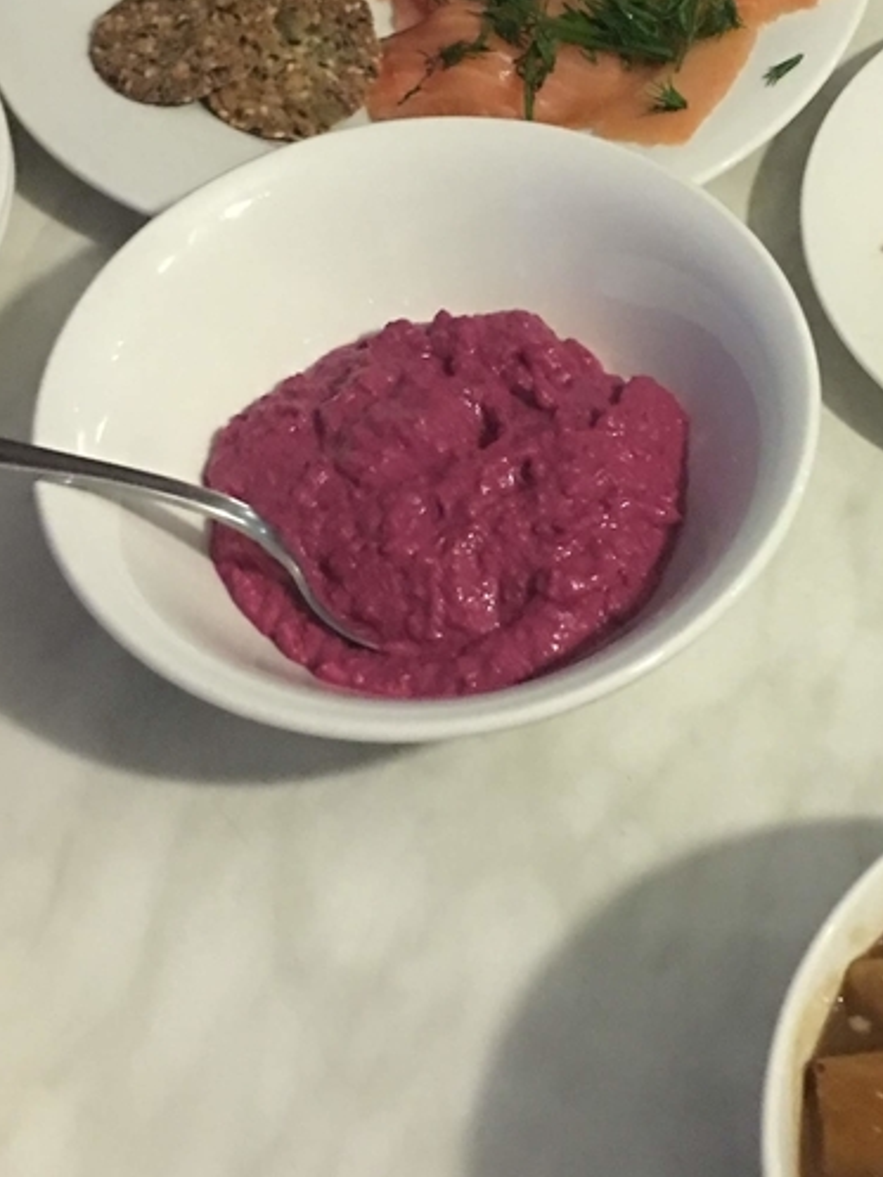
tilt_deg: -51.7
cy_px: 502
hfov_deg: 20.9
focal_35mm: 70
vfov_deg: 27.7
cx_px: 637
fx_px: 2380
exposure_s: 1/4
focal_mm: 4.15
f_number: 2.2
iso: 125
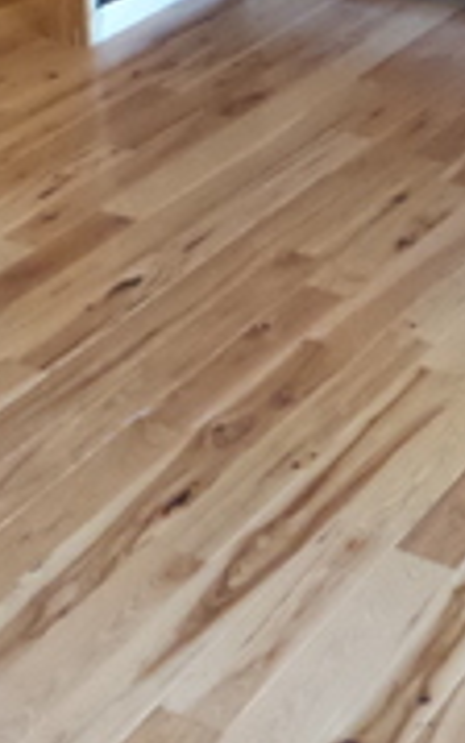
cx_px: 407
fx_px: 1763
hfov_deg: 14.9
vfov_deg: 21.6
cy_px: -212
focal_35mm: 87
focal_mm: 4.1
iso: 800
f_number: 2.8
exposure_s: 1/30
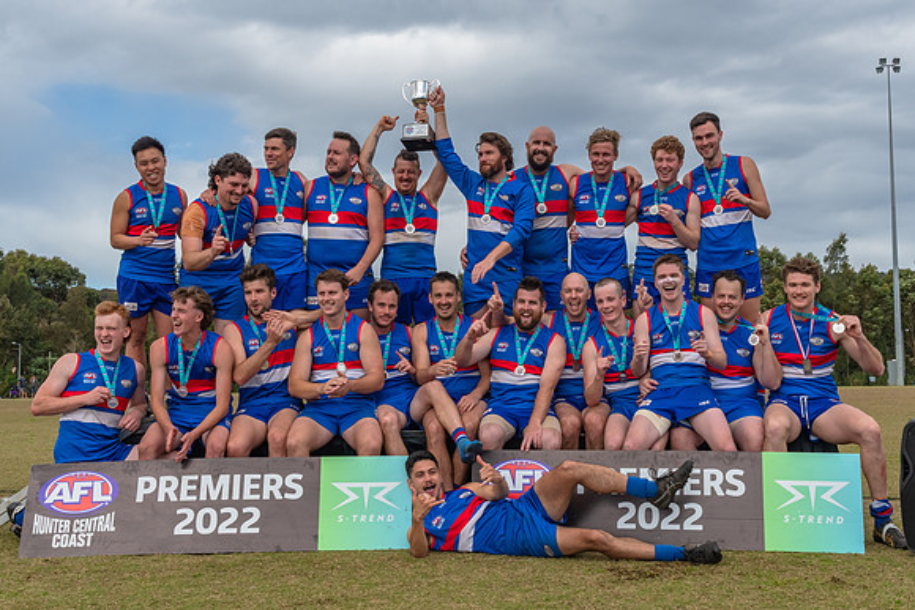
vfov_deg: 30.5
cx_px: 486
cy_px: 278
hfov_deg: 44.4
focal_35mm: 44
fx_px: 1120
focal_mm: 27
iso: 400
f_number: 8
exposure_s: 1/1250
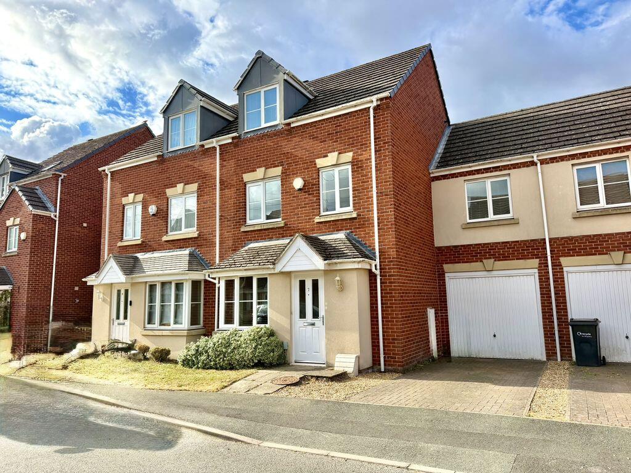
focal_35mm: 24
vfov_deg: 56.8
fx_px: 437
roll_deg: +1.3
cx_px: 316
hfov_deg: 71.6
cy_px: 236
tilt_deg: +7.6
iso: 100
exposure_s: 1/3279
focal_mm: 6.76
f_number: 1.78
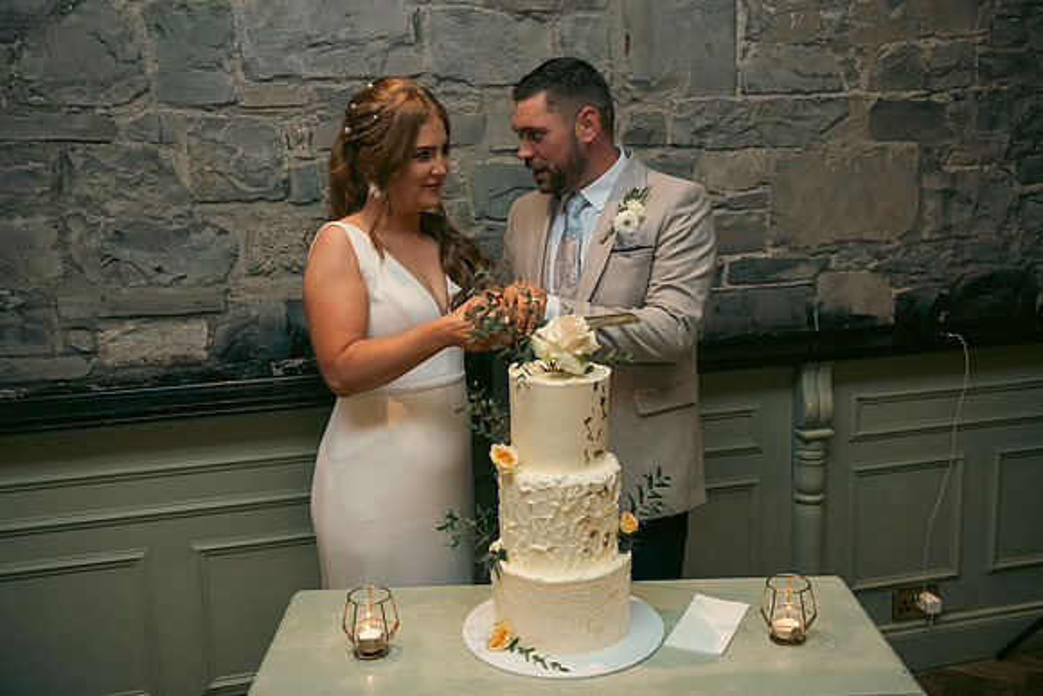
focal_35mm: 38
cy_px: 348
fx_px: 1101
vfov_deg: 35.1
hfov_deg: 50.7
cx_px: 522
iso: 800
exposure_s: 1/160
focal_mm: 38
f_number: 3.5
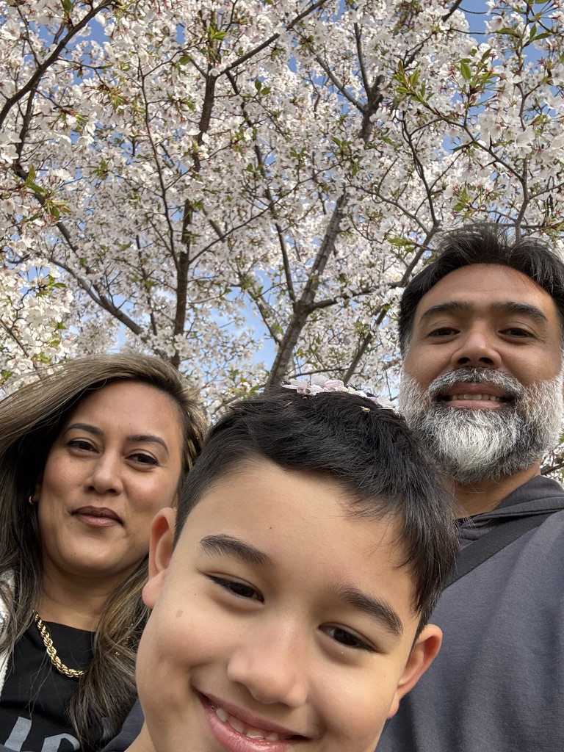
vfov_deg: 60.0
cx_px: 282
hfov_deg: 46.8
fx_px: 652
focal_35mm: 30
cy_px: 376
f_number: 1.9
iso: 25
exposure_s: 1/269
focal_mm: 2.69
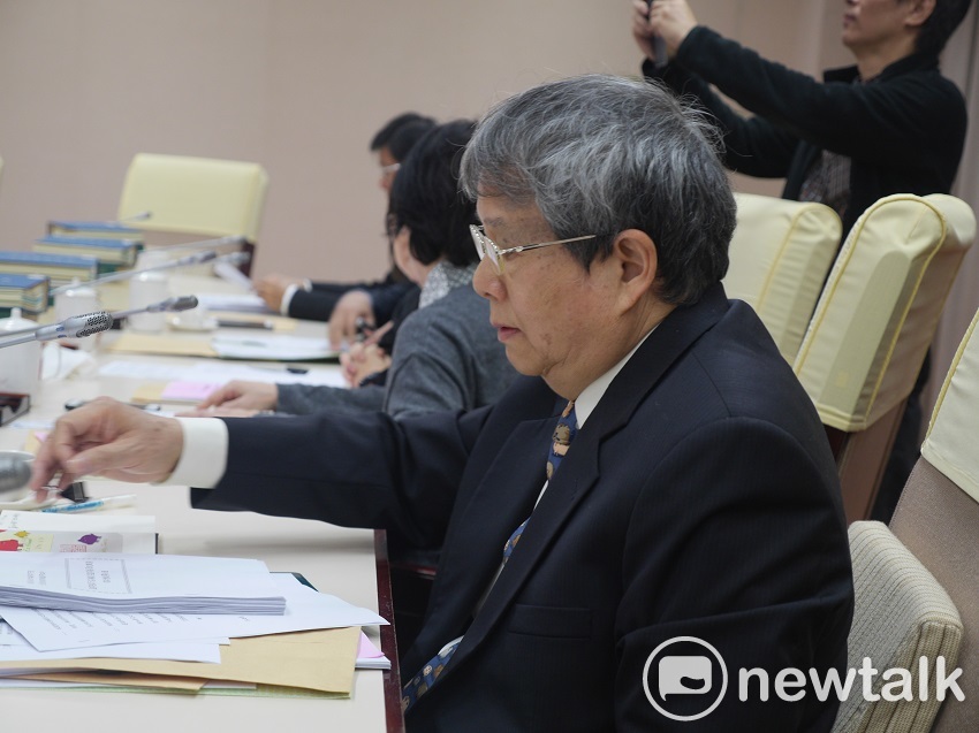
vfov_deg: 23.6
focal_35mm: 62
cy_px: 366
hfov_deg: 31.2
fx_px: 1753
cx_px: 490
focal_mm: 31
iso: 500
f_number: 2.8
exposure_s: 1/60
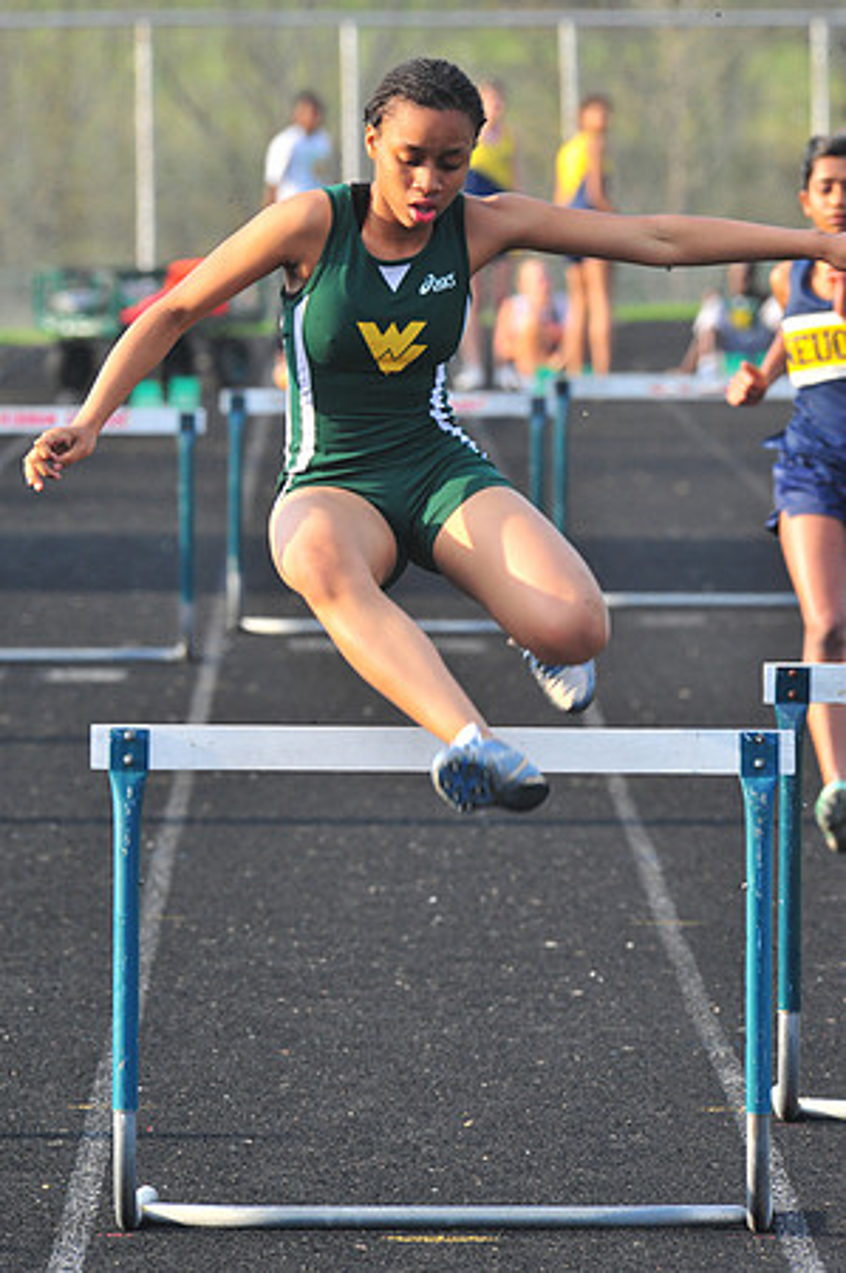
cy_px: 636
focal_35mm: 600
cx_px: 423
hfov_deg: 2.3
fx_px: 21197
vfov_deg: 3.4
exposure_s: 1/320
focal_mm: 600
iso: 1600
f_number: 18
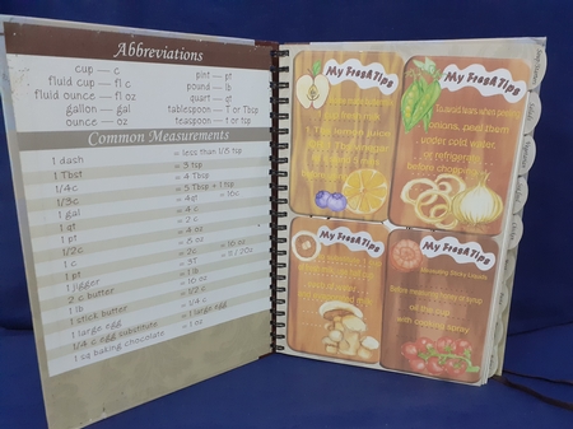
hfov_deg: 65.4
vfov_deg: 51.3
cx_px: 286
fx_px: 447
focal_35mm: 27
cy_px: 214
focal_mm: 3.6
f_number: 1.9
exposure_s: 1/25
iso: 200
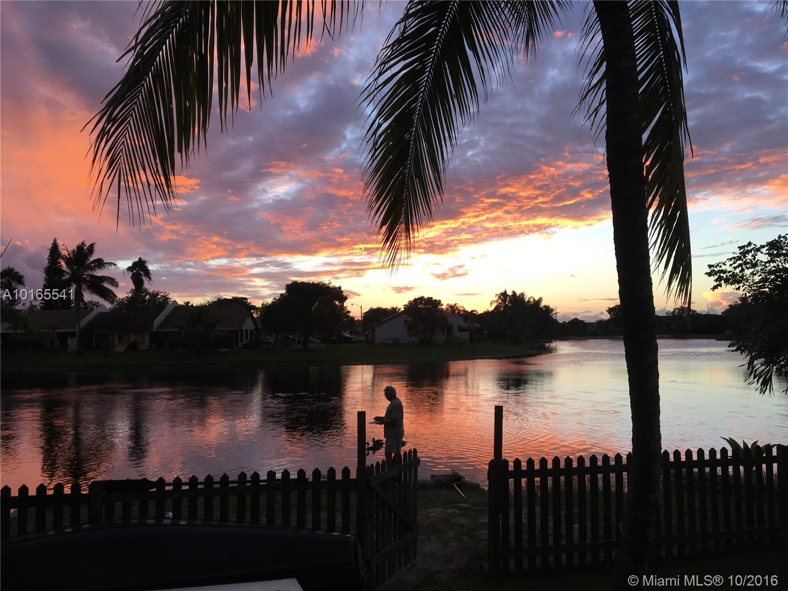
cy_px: 296
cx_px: 394
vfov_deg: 48.2
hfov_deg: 61.7
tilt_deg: +2.2
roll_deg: +0.3
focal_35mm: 29
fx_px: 660
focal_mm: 4.15
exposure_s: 1/120
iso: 25
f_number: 2.2
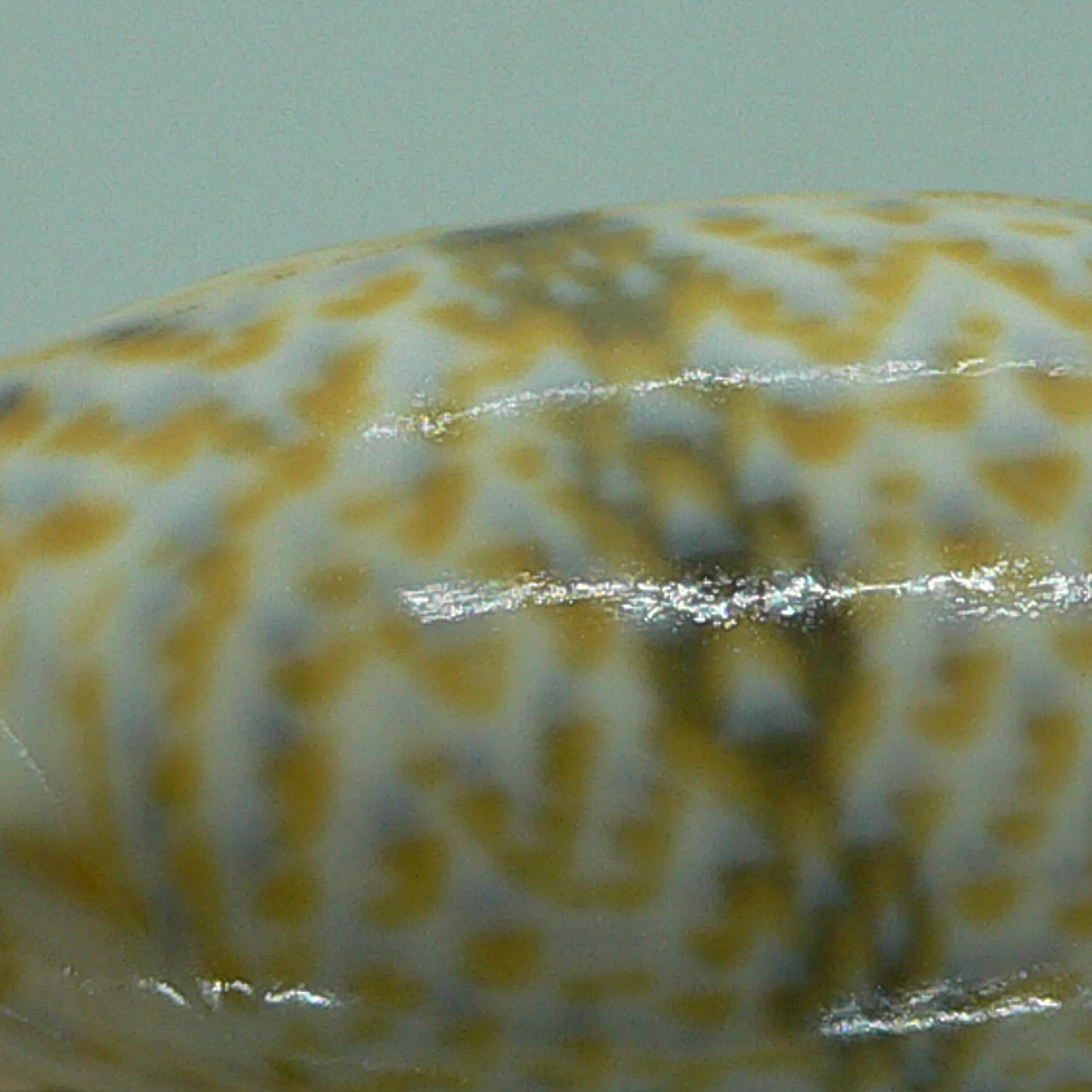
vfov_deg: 15.7
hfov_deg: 15.8
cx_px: 641
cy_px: 844
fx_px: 3926
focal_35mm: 110
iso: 80
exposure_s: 1/60
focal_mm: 4.6
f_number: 2.8
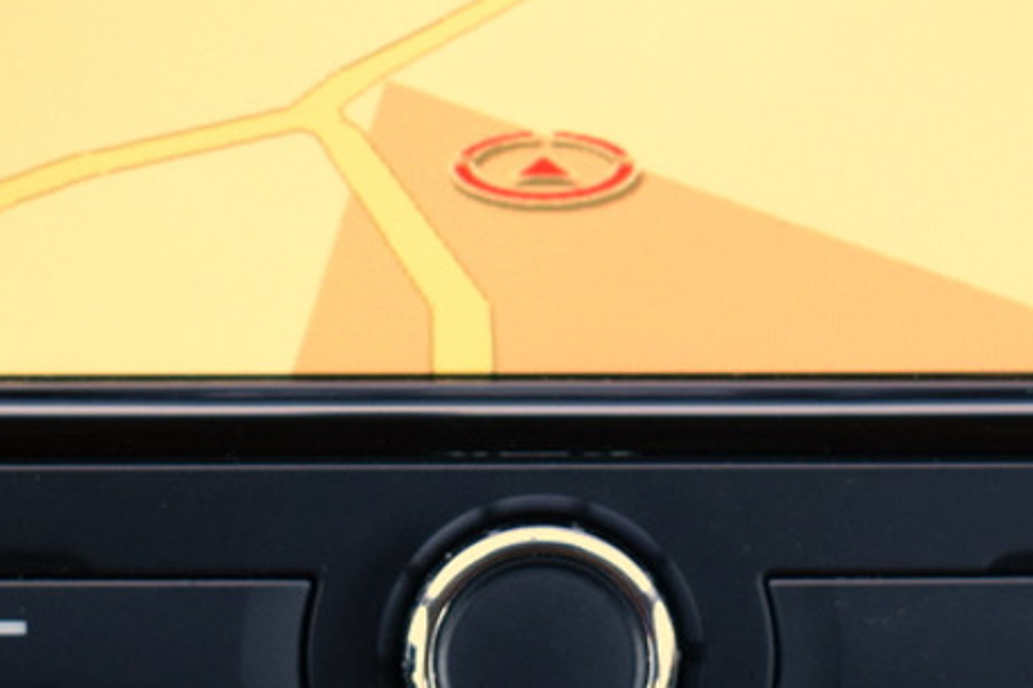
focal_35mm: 156
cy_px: 152
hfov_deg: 13.2
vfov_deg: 8.8
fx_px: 4474
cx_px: 557
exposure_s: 1/60
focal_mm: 34
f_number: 4.5
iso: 450
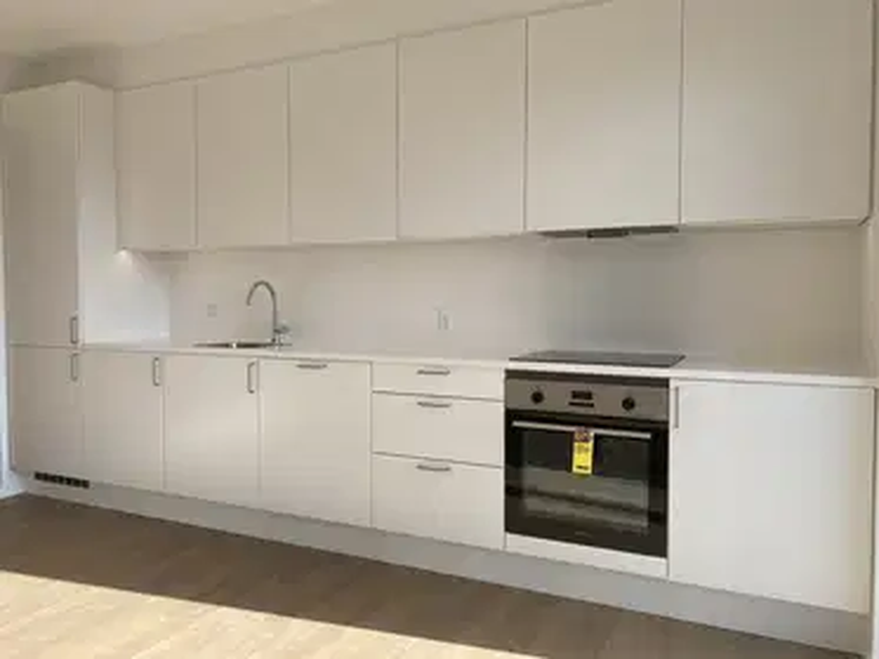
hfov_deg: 67.3
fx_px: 660
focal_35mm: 26
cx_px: 440
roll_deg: -0.2
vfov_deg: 53.1
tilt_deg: -2.6
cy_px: 330
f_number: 1.8
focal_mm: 4.25
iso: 32
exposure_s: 1/594
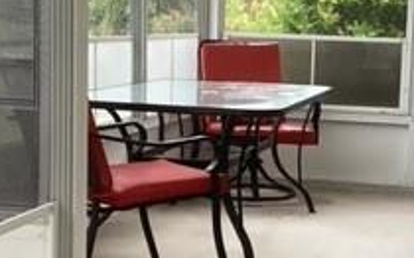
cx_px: 357
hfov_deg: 20.5
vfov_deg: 13.0
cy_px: 179
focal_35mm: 100
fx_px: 1128
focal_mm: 3.3
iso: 160
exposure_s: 1/60
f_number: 2.4
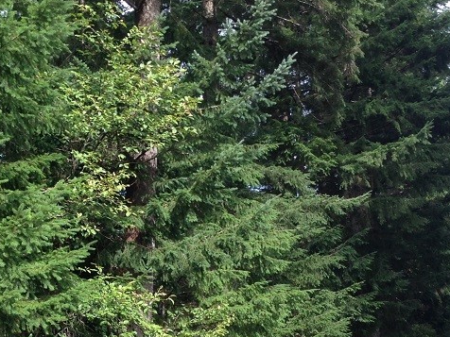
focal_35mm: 71
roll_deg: -0.2
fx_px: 923
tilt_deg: +15.2
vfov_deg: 20.6
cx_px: 130
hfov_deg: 27.1
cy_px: 253
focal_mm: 4.12
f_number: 2.4
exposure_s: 1/221
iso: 50
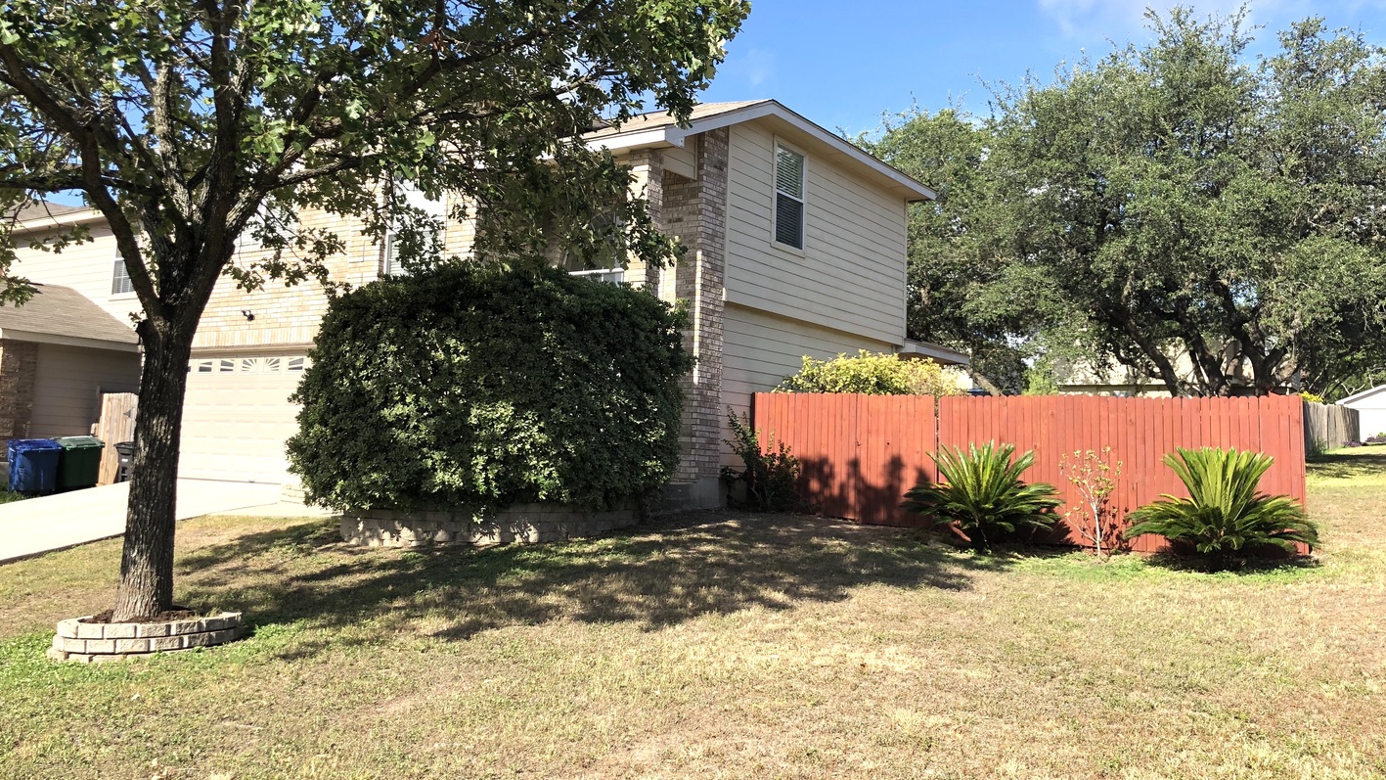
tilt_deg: +7.5
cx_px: 693
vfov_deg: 37.7
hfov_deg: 62.6
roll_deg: -1.0
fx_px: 1139
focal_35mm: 31
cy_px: 326
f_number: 1.8
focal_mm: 4
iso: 20
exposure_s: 1/1245
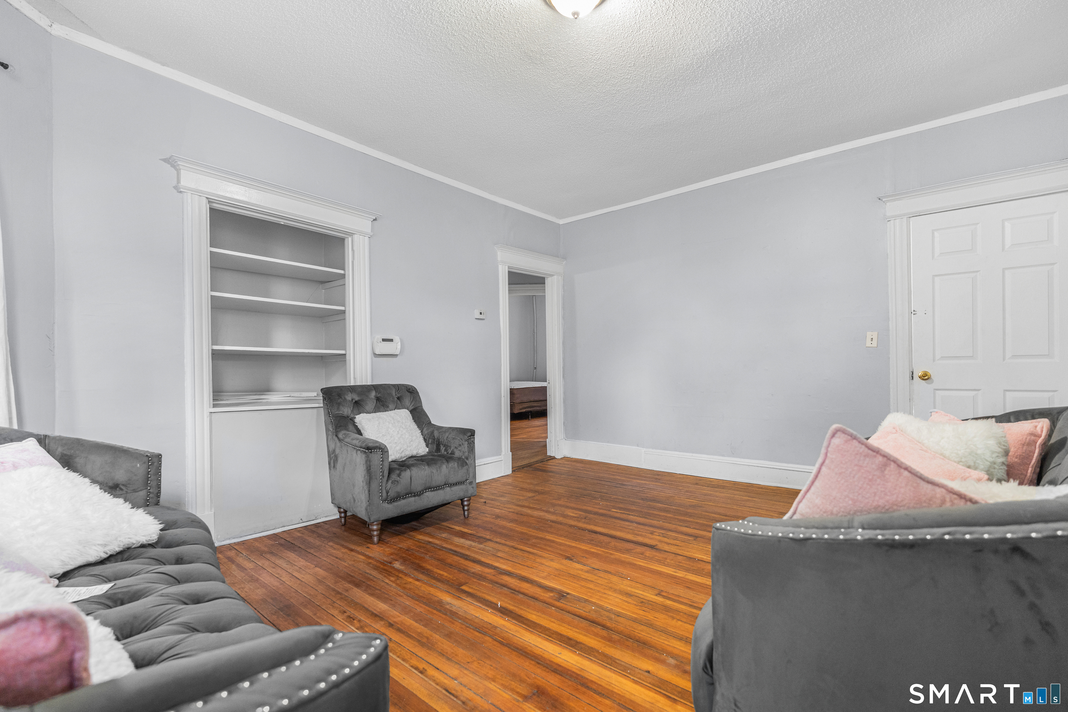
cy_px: 356
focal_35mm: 16
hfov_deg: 96.7
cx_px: 534
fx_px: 475
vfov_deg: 73.7
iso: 1000
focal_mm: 16
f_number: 4
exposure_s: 1/25
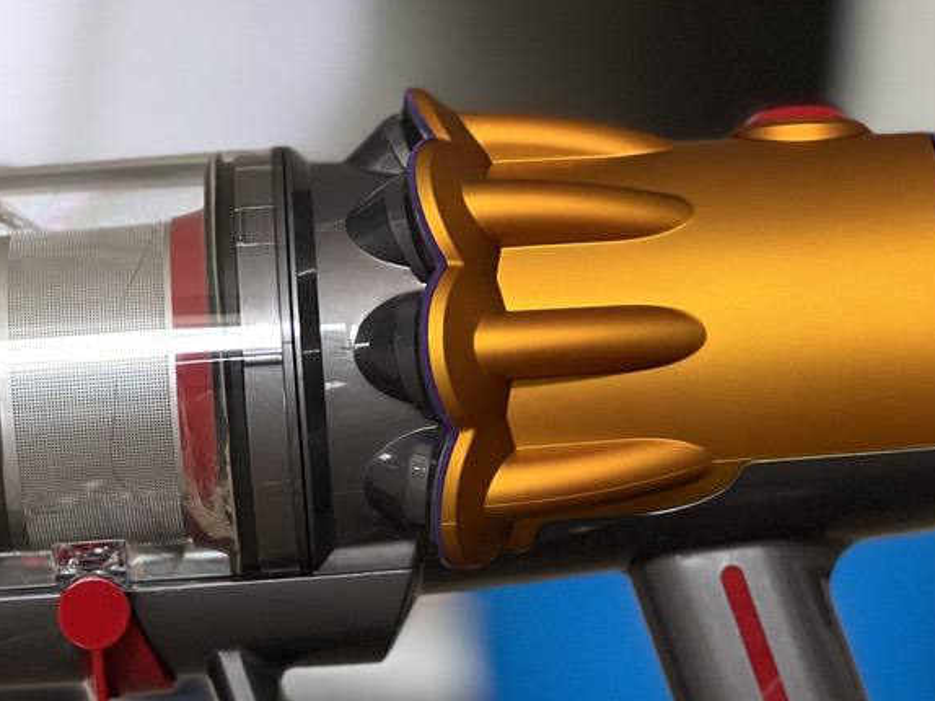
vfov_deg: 9.2
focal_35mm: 161
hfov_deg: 12.3
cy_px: 639
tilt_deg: +2.1
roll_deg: -4.3
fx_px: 4347
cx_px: 373
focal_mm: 9
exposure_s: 1/40
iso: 250
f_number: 2.8
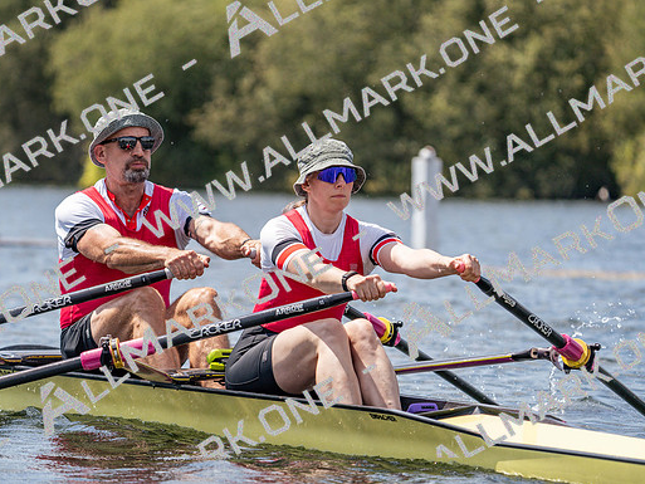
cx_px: 295
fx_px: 5610
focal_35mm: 301
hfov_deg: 6.6
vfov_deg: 4.9
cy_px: 242
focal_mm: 277
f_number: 5.6
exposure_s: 1/2000
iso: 320
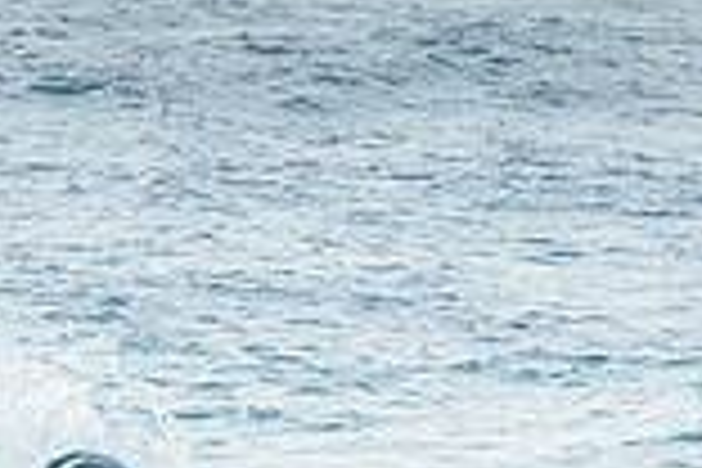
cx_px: 64
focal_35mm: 1822
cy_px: 753
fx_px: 35526
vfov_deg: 0.8
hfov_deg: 1.1
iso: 200
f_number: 9
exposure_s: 1/1600
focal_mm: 400
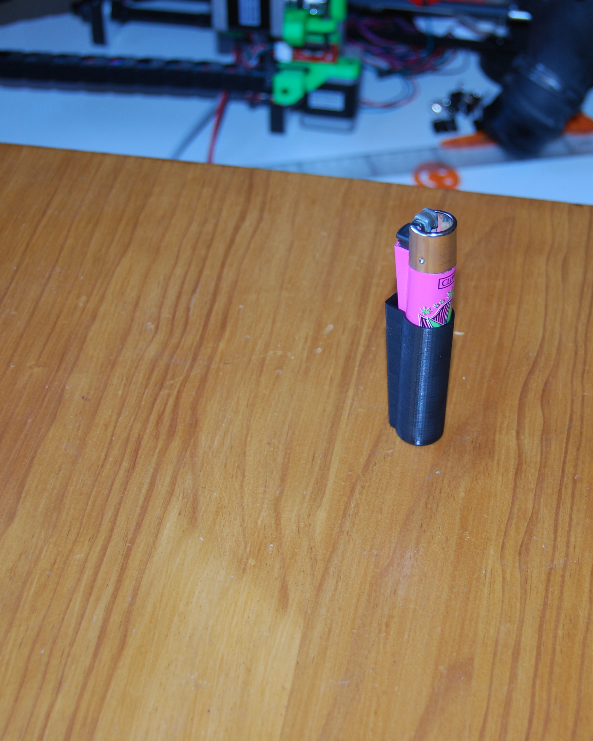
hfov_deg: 23.1
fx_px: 1441
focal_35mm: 66
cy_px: 369
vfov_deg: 28.8
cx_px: 418
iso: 200
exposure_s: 1/60
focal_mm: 31
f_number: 4.5
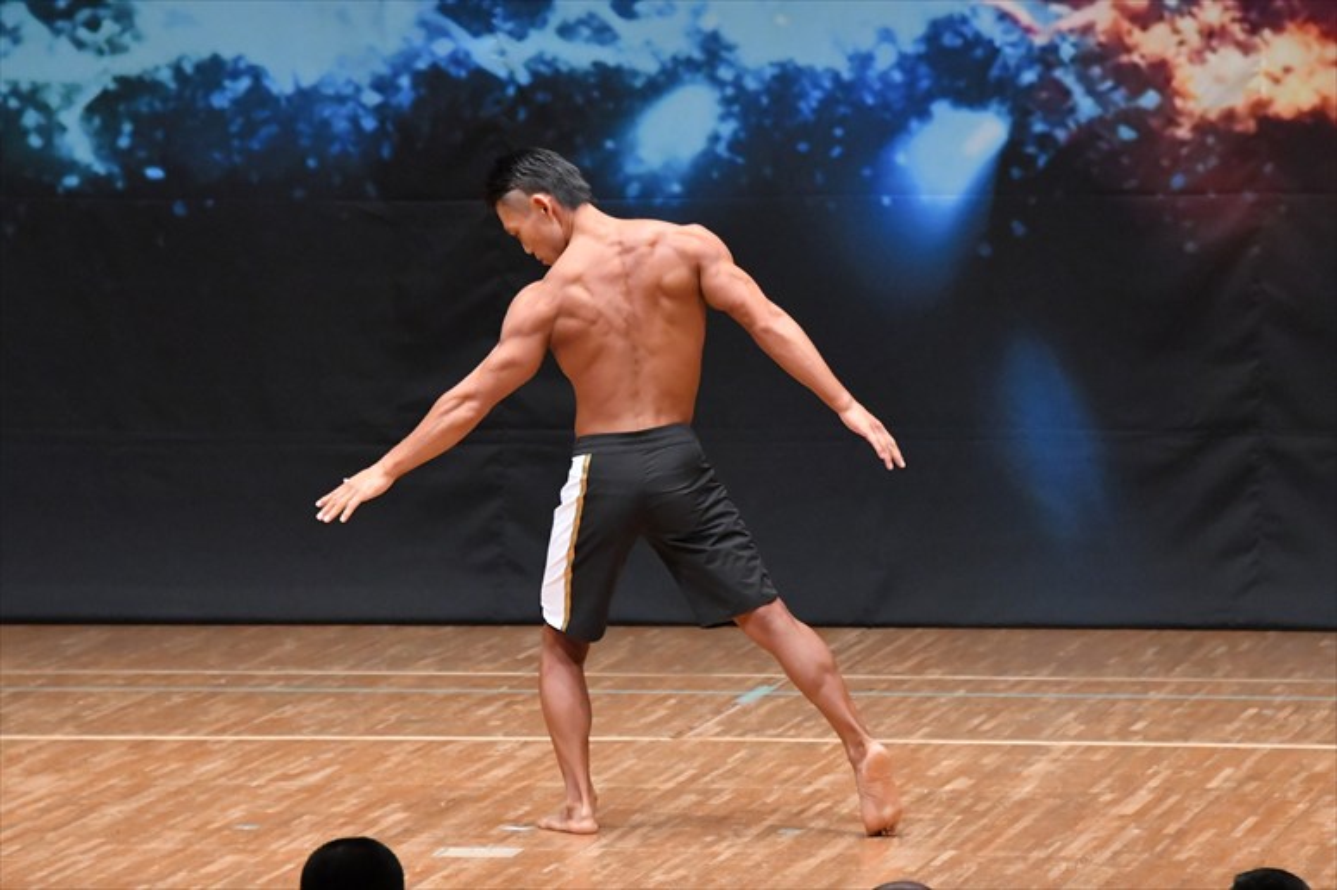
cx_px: 668
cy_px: 445
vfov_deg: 4.8
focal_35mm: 285
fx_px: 10580
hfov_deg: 7.2
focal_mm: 190
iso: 8000
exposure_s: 1/400
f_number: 5.6
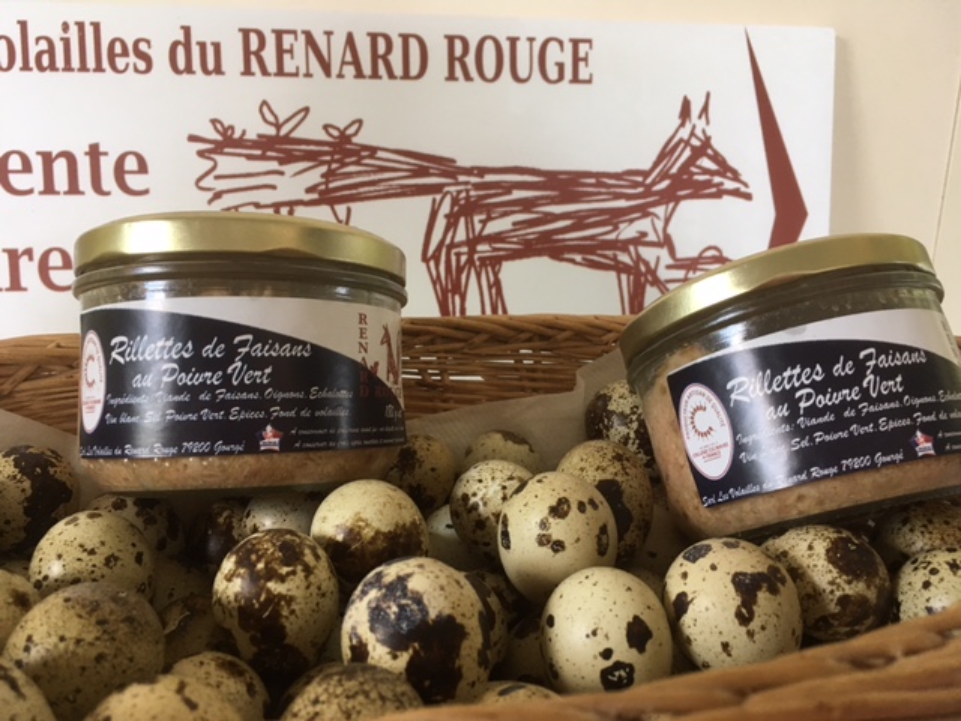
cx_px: 480
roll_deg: -1.8
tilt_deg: -16.1
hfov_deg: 61.7
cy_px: 360
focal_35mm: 29
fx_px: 805
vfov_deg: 48.2
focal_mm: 4.15
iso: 50
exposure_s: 1/33
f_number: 2.2
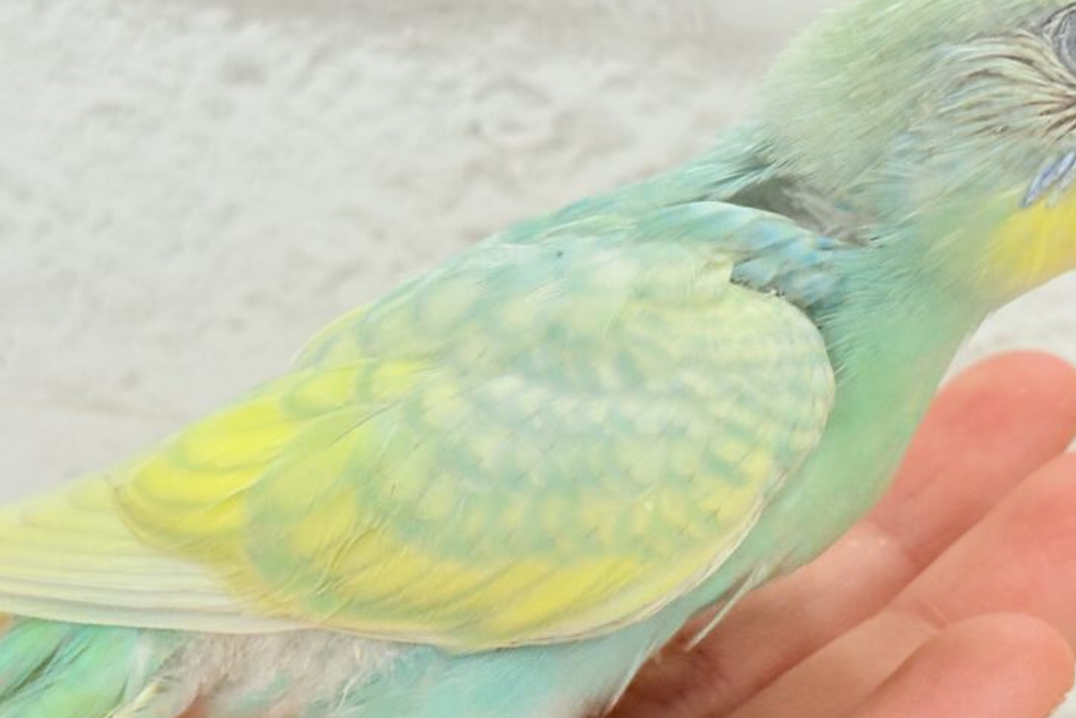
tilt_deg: +0.6
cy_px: 378
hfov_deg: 22.6
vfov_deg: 15.2
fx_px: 2690
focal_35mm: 90
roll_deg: -5.1
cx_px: 584
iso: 80
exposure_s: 1/100
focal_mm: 5.96
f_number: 1.6
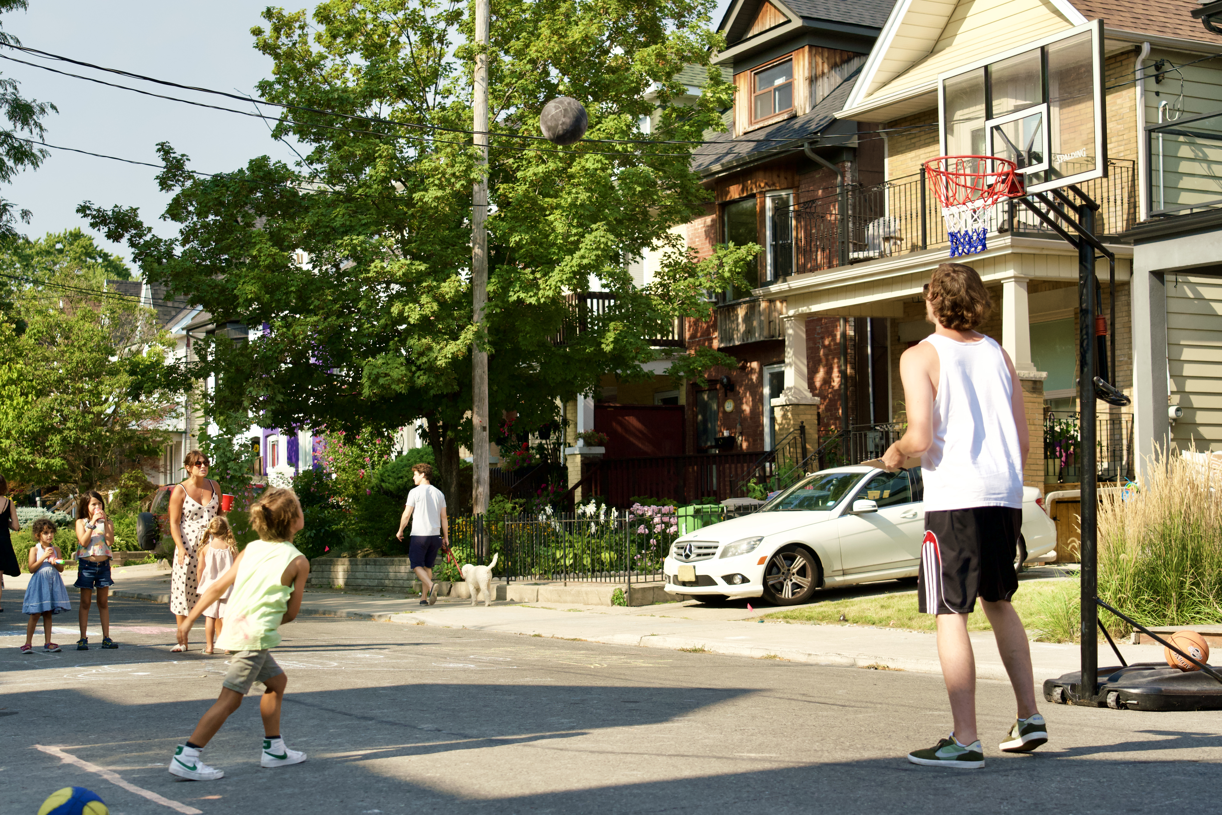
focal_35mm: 46
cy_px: 408
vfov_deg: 29.3
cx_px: 611
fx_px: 1562
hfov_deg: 42.7
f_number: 4
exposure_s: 1/2000
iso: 1250
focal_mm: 46
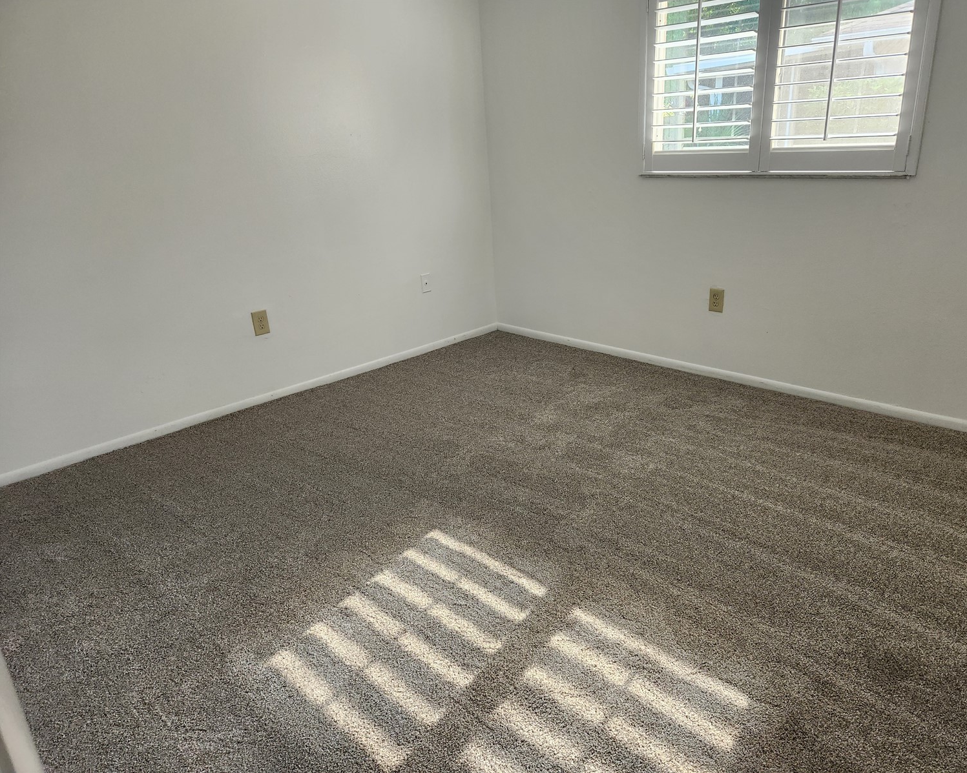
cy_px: 386
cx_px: 515
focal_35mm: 24
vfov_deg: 58.8
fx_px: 687
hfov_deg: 70.2
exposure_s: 1/120
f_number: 1.8
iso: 200
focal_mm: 5.4
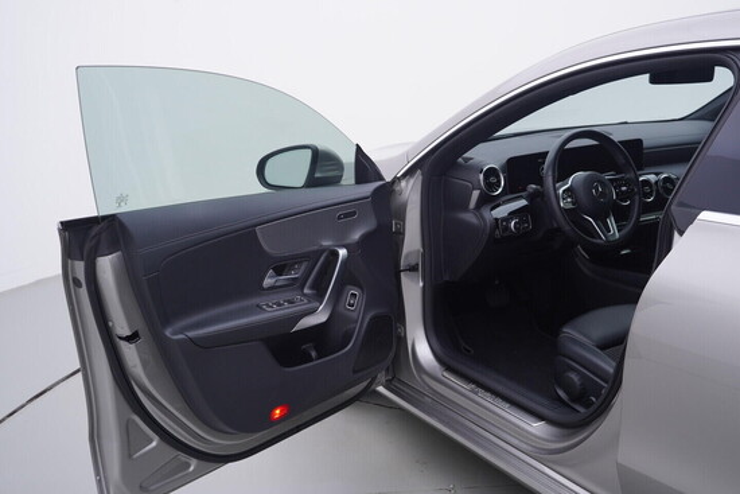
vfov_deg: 36.9
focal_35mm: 36
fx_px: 740
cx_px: 370
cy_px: 247
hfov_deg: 53.1
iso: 125
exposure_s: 1/60
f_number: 3.5
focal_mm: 24
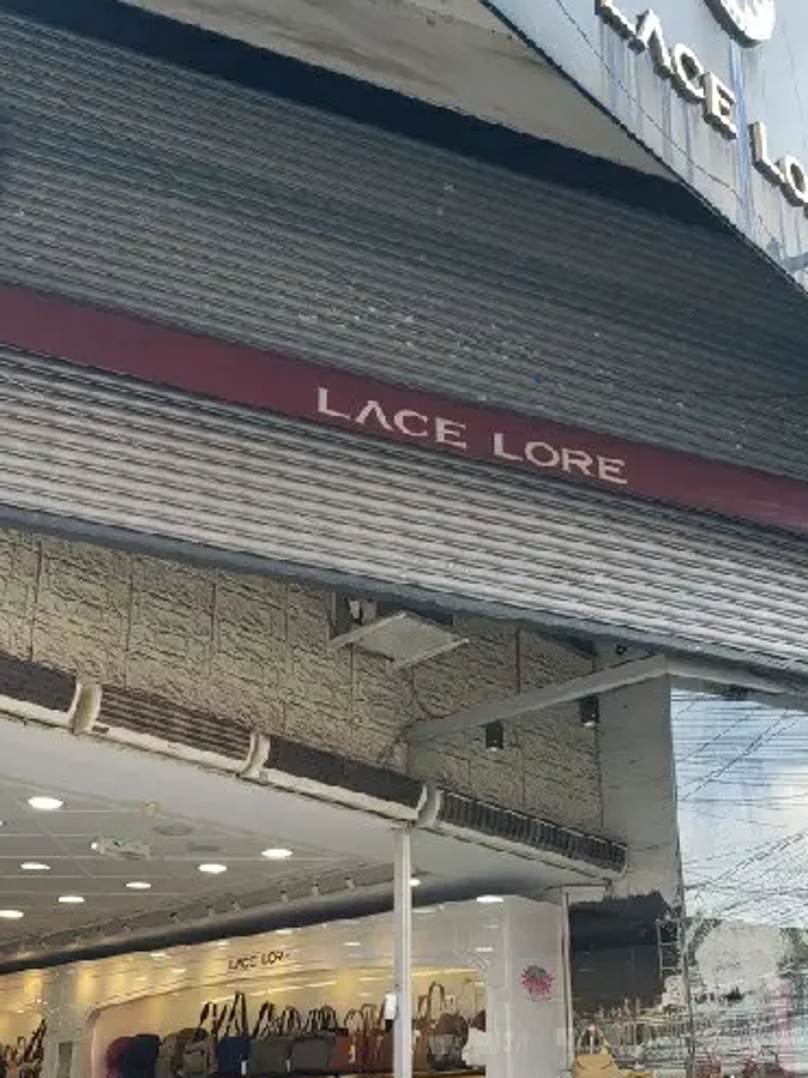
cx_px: 322
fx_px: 1308
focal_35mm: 42
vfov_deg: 44.2
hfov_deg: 34.2
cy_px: 706
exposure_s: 1/156
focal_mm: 4.3
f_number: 2.4
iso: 50
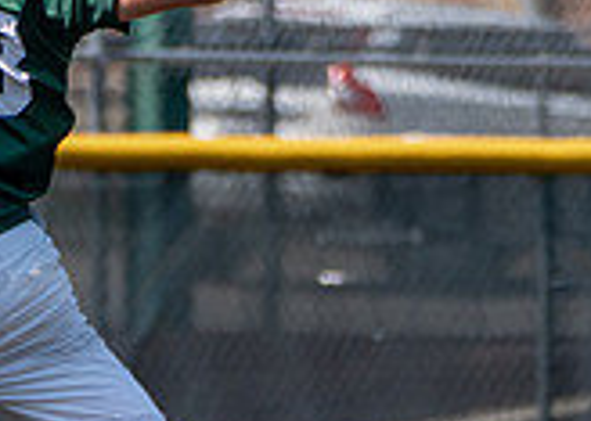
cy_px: 153
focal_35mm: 1352
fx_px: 22684
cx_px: -203
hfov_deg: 1.5
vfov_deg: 1.1
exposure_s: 1/2000
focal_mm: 280
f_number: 8
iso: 640
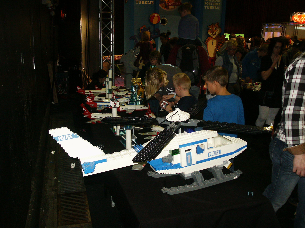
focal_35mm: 35
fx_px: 308
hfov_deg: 52.6
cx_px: 152
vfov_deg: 40.7
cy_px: 114
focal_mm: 7.18
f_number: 3
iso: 200
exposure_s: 1/45
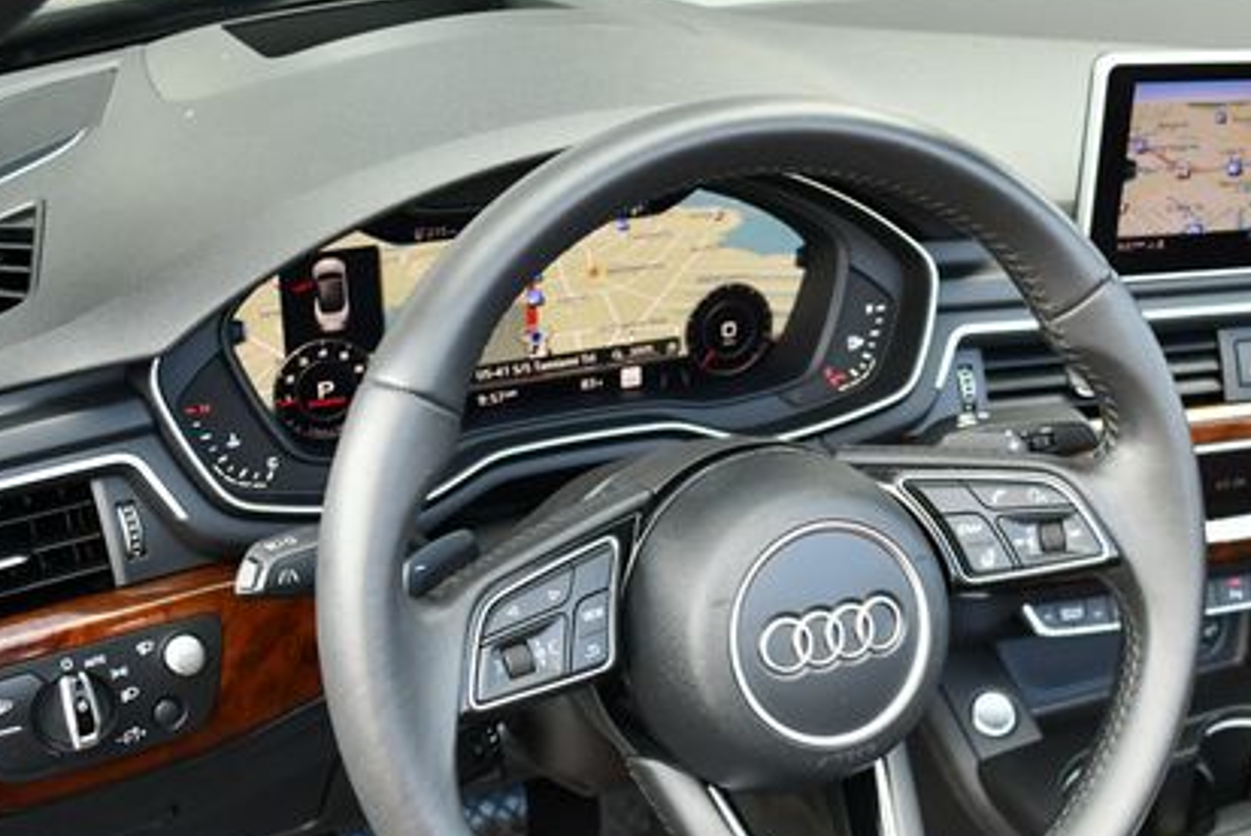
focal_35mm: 62
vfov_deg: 21.9
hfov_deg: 31.9
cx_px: 900
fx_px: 2156
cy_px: 557
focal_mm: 20
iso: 500
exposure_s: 1/250
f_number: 3.8
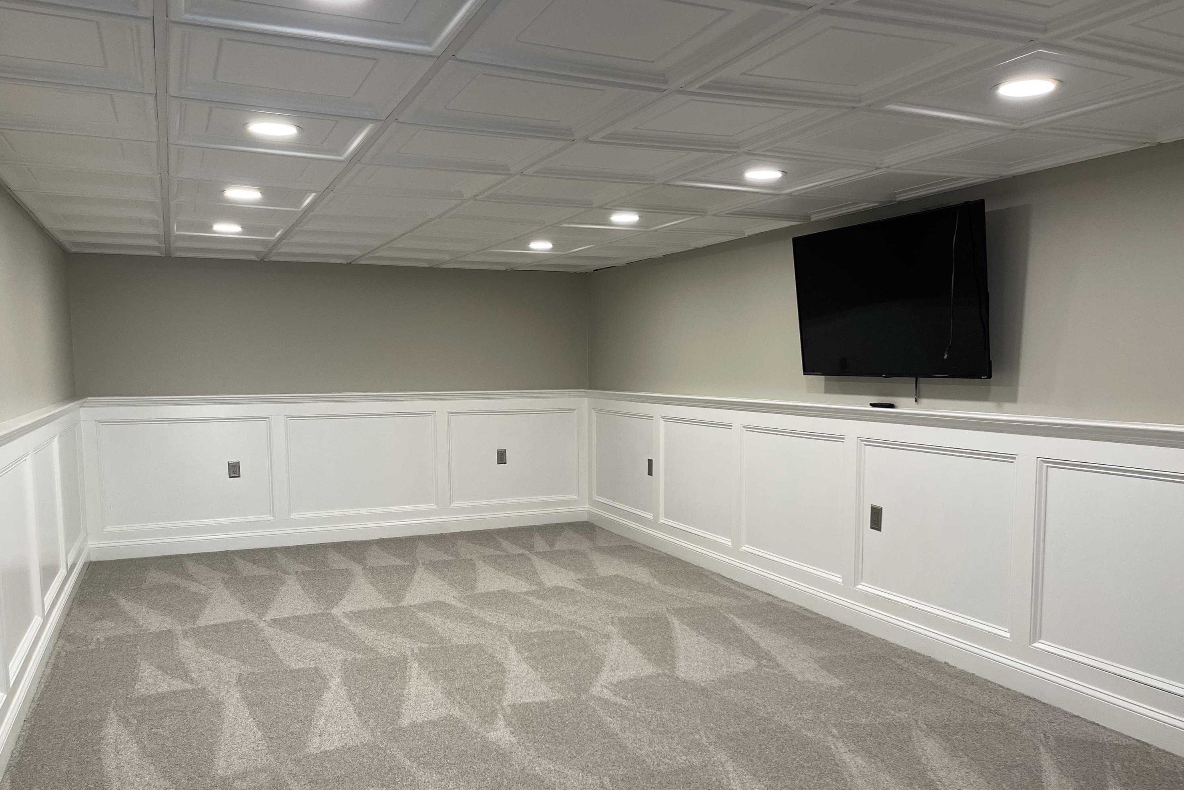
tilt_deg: -5.2
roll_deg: -0.1
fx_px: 888
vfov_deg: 47.8
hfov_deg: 67.4
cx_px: 594
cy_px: 449
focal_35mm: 27
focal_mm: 5.1
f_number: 1.6
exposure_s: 1/120
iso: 100
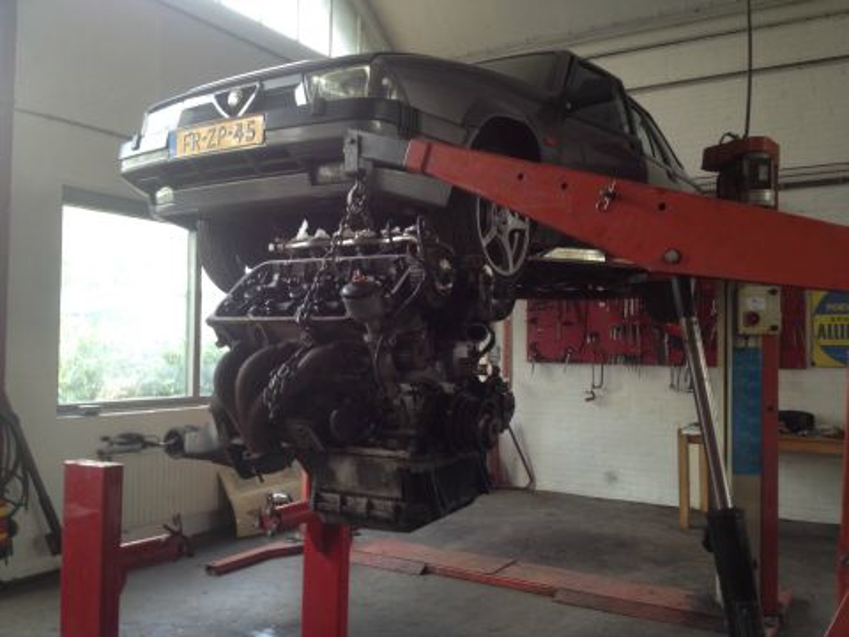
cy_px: 318
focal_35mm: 35
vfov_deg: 40.7
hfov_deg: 52.6
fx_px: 858
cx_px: 424
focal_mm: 4.28
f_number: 2.4
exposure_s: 1/24
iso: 64
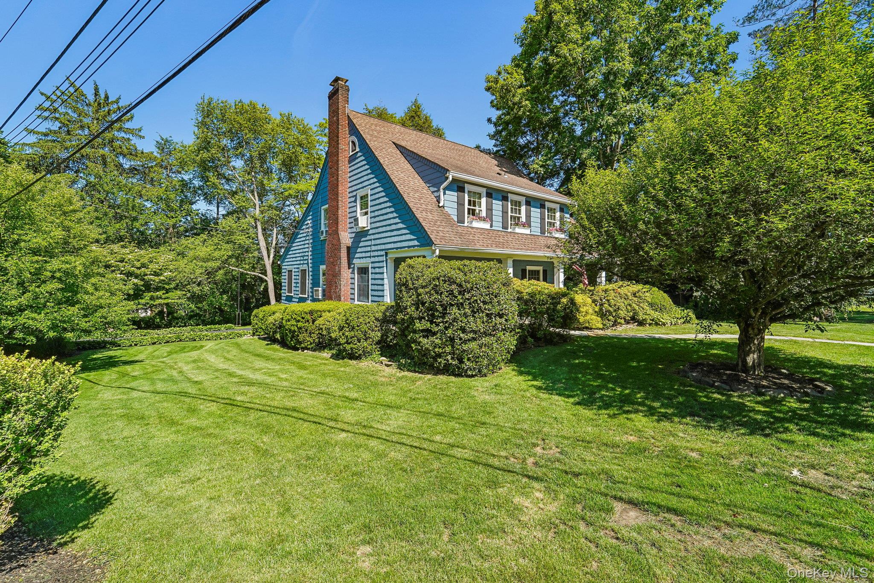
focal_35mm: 14
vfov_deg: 81.2
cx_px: 437
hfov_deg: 104.3
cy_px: 292
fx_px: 340
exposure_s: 1/500
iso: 400
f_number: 8
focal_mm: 14
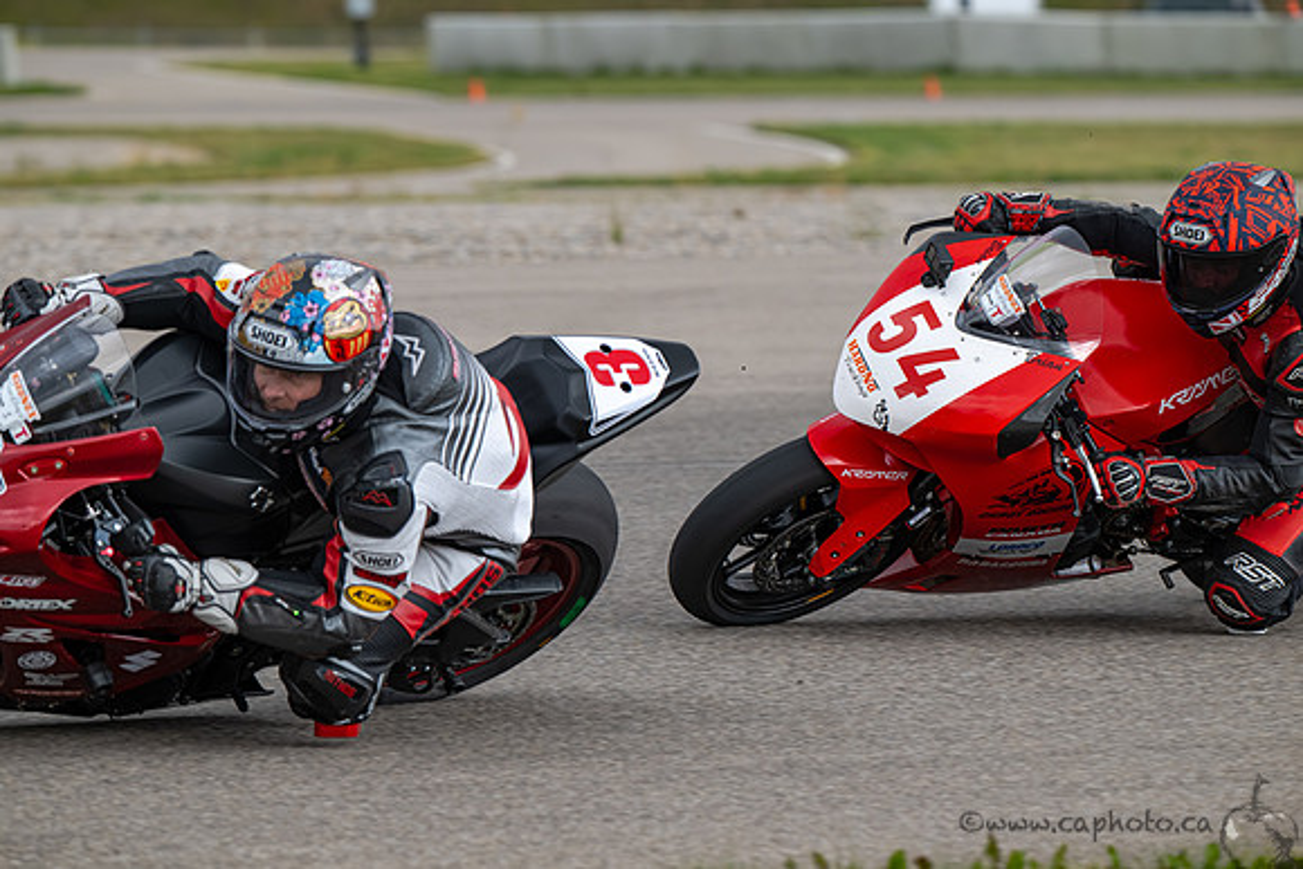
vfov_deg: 5.1
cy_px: 434
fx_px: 9774
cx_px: 652
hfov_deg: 7.6
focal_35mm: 270
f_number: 6.3
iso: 900
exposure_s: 1/1250
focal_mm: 270
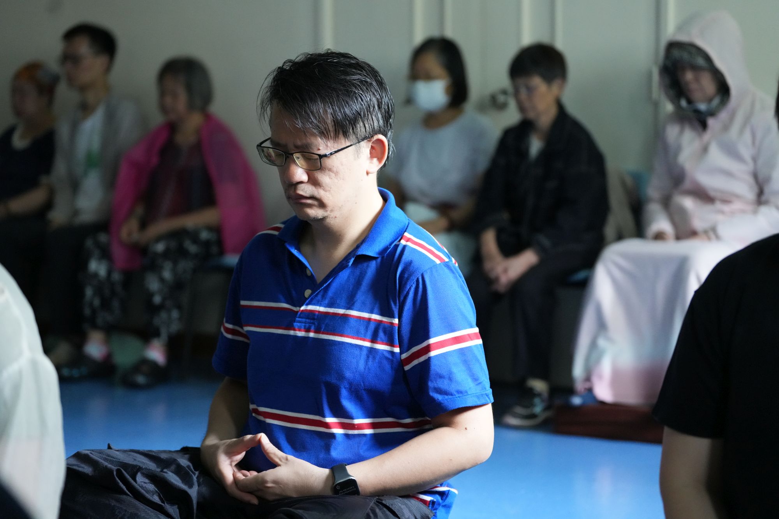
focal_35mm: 72
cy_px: 260
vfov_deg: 18.9
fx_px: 1558
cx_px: 390
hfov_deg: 28.1
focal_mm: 72
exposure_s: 1/100
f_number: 2.8
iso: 5000
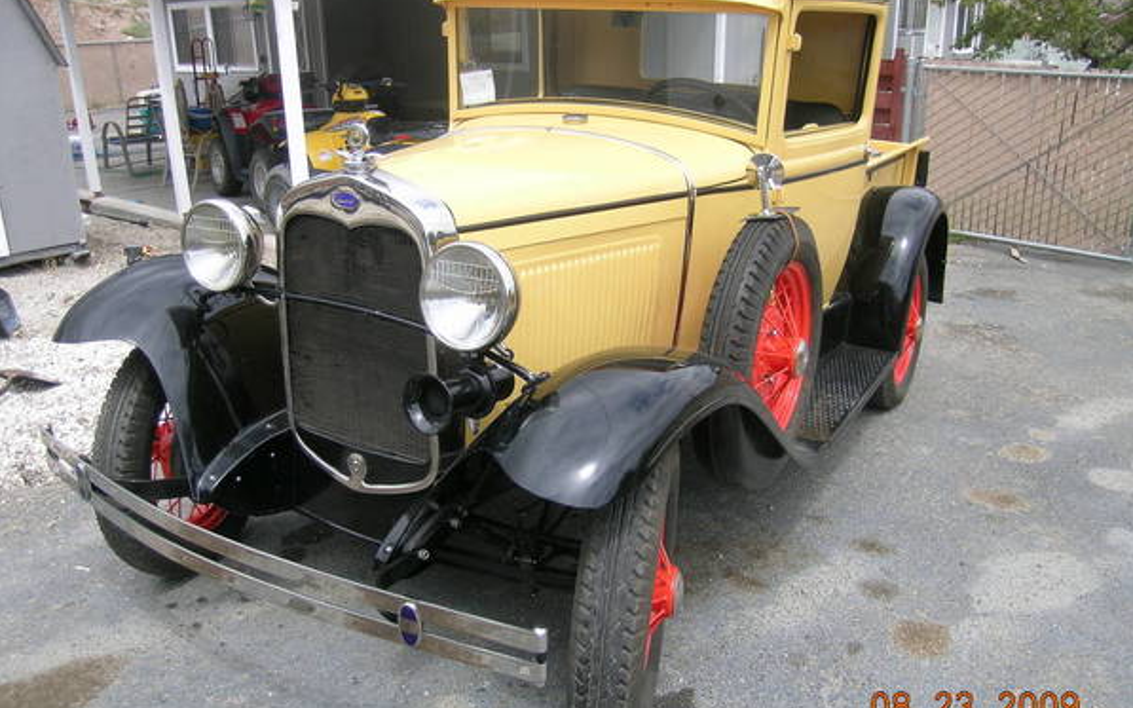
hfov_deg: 58.1
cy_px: 368
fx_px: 1019
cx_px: 567
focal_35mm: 33
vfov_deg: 38.3
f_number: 6.5
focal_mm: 6.5
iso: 50
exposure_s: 1/885
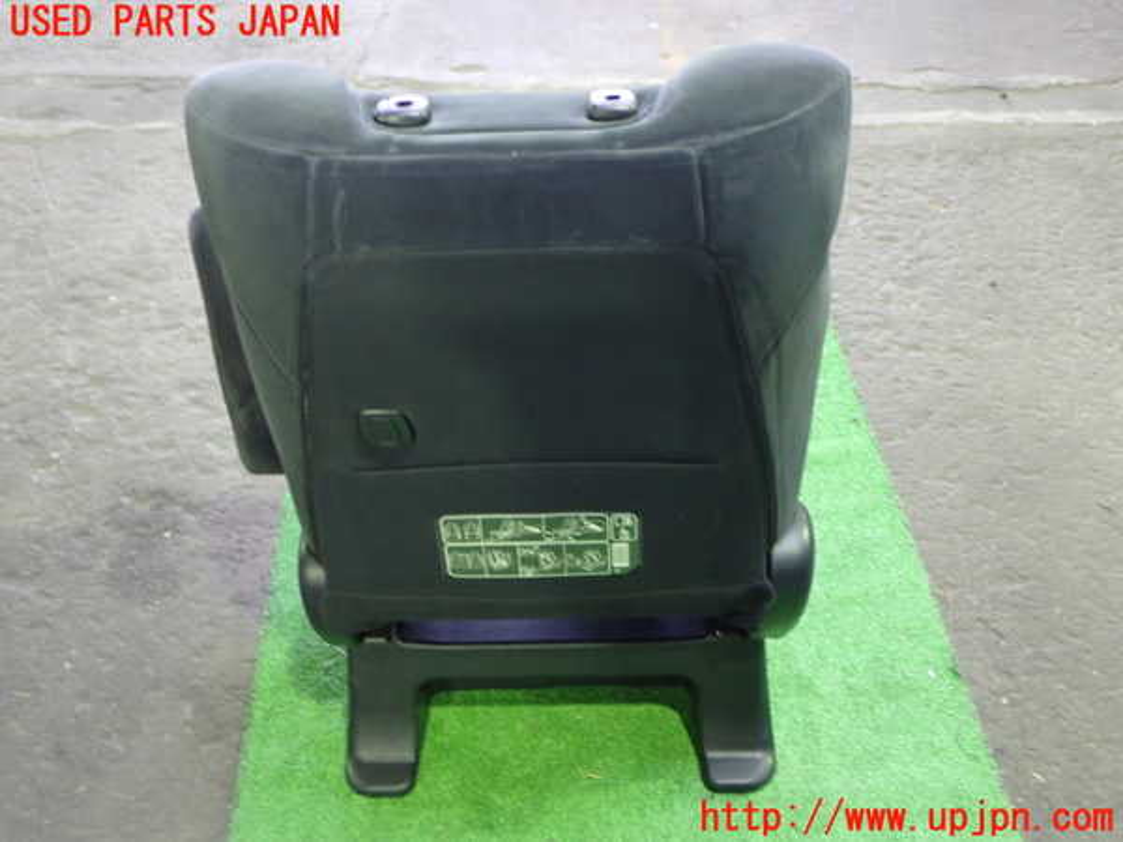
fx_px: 1233
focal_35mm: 38
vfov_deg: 37.7
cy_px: 421
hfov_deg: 49.0
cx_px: 562
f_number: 2.7
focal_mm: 6.83
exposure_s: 1/13
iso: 800
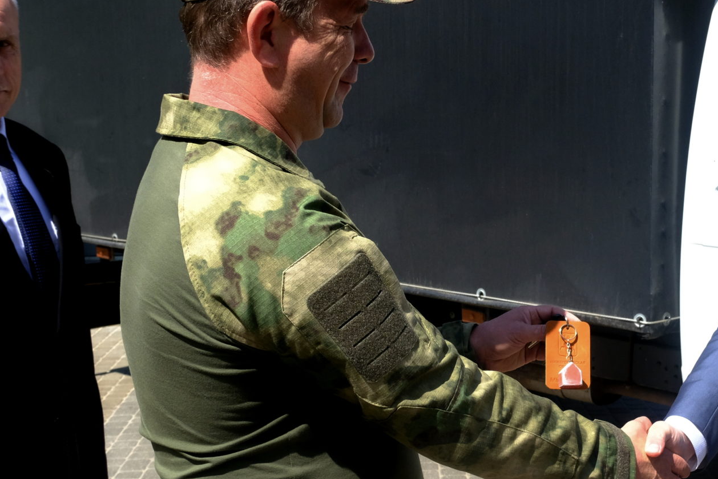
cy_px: 313
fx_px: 1177
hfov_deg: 33.0
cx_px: 575
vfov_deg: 22.9
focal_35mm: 59
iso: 1000
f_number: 8
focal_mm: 19.2
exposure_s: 1/1000
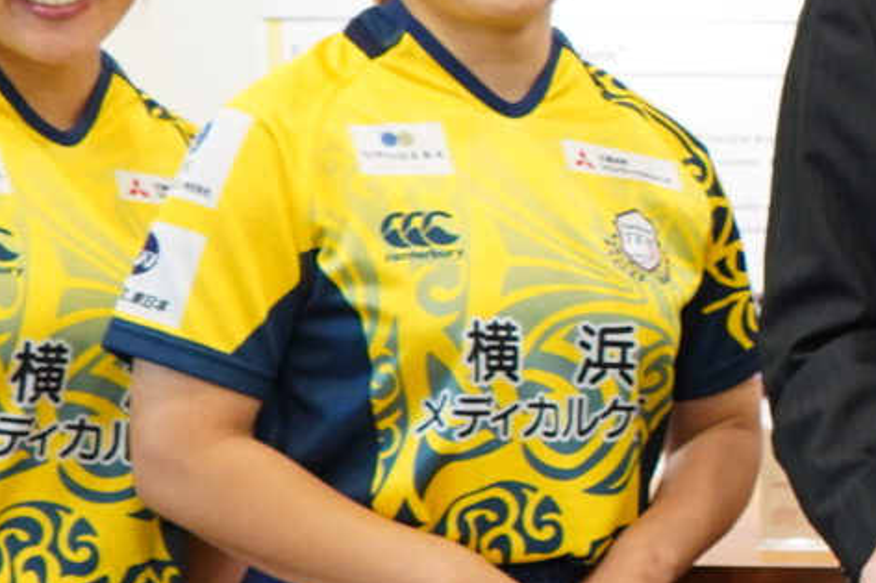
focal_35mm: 157
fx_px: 3819
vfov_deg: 8.7
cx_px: 1537
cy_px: 306
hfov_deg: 12.1
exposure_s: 1/30
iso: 400
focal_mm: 29
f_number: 3.5
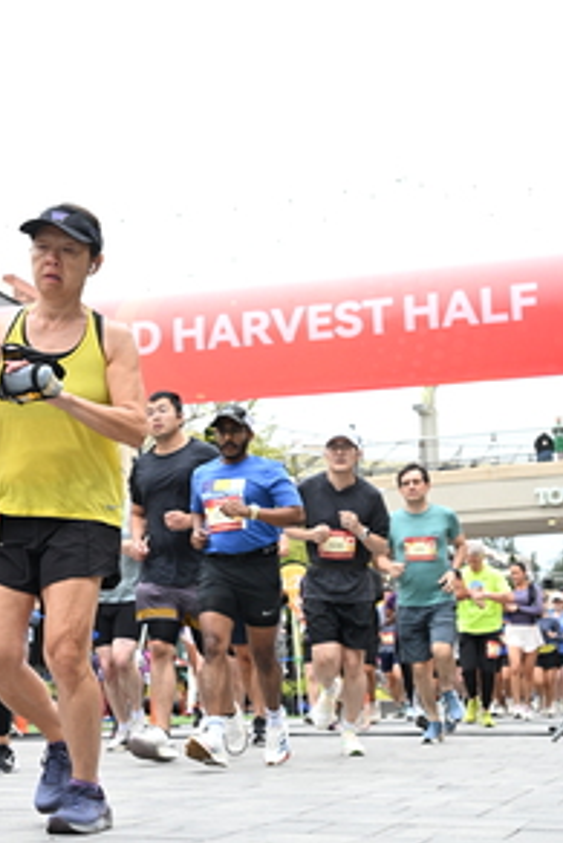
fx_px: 1521
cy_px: 488
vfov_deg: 30.9
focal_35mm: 65
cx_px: 85
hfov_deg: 20.6
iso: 2000
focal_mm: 34.5
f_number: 4
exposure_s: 1/640
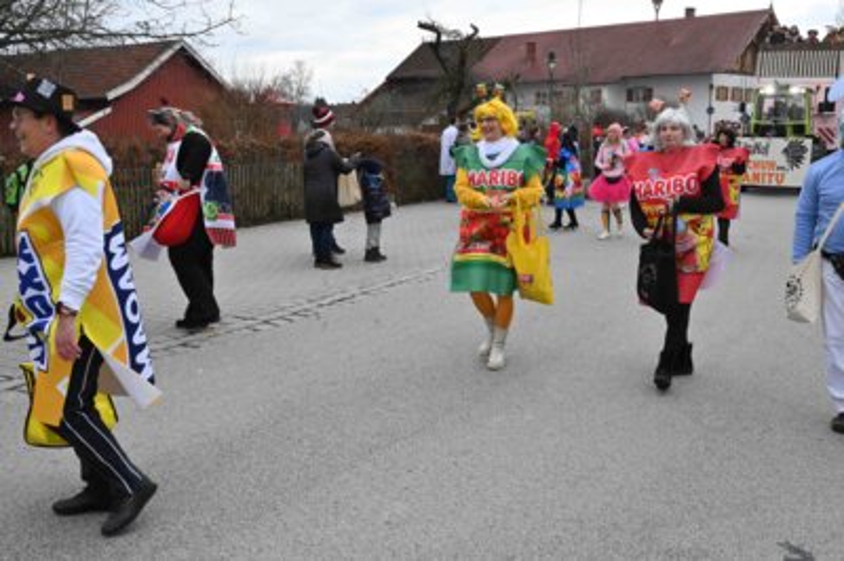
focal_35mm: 38
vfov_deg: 35.0
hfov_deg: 50.7
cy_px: 280
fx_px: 890
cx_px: 422
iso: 2500
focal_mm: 38
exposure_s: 1/500
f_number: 13
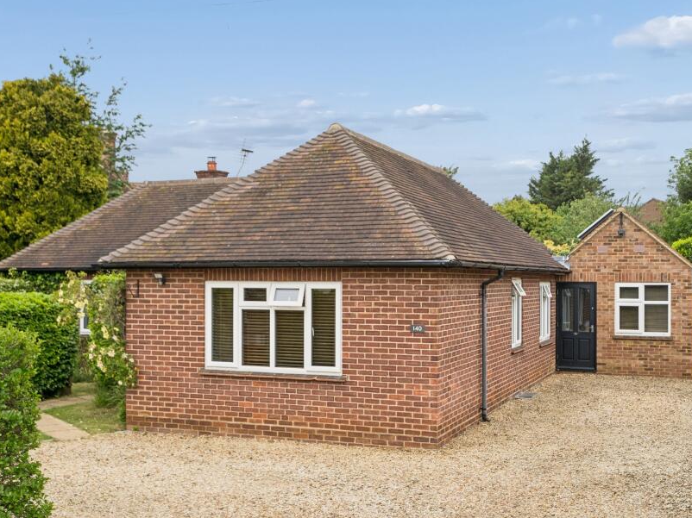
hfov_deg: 43.9
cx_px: 349
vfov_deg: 33.6
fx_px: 859
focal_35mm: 43
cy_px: 275
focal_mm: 35
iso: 500
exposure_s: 1/500
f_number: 9
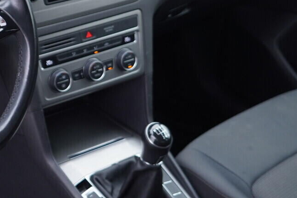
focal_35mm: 80
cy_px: 81
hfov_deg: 24.2
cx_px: 0
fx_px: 660
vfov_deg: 17.1
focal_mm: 24
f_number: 2.8
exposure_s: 1/40
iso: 250
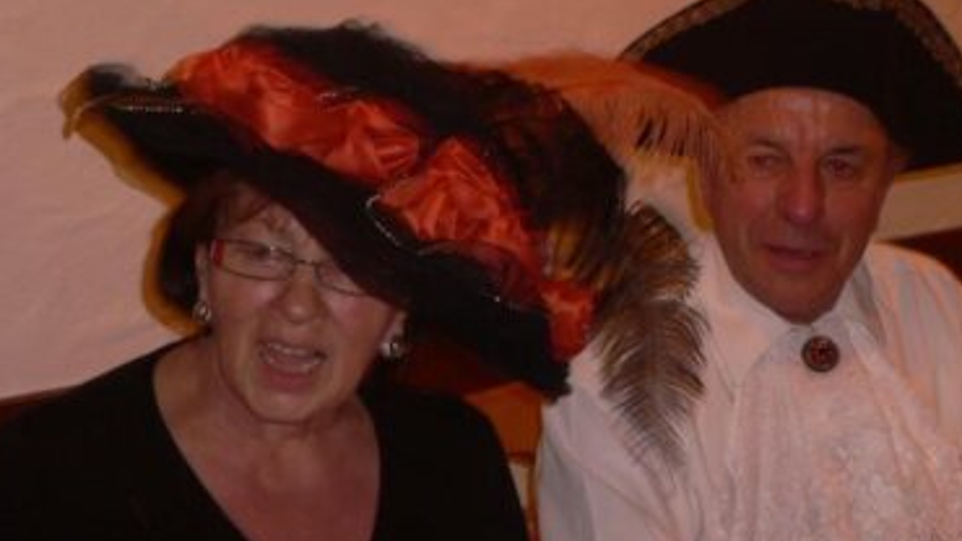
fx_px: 2525
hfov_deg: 21.6
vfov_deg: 12.2
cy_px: 213
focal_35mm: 99
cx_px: 499
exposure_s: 1/8
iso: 100
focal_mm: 14
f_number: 4.6
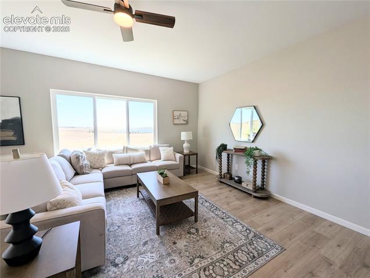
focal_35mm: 13
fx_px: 139
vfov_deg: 90.1
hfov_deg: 106.1
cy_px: 139
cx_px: 185
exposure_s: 1/451
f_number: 2.2
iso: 46
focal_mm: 1.95
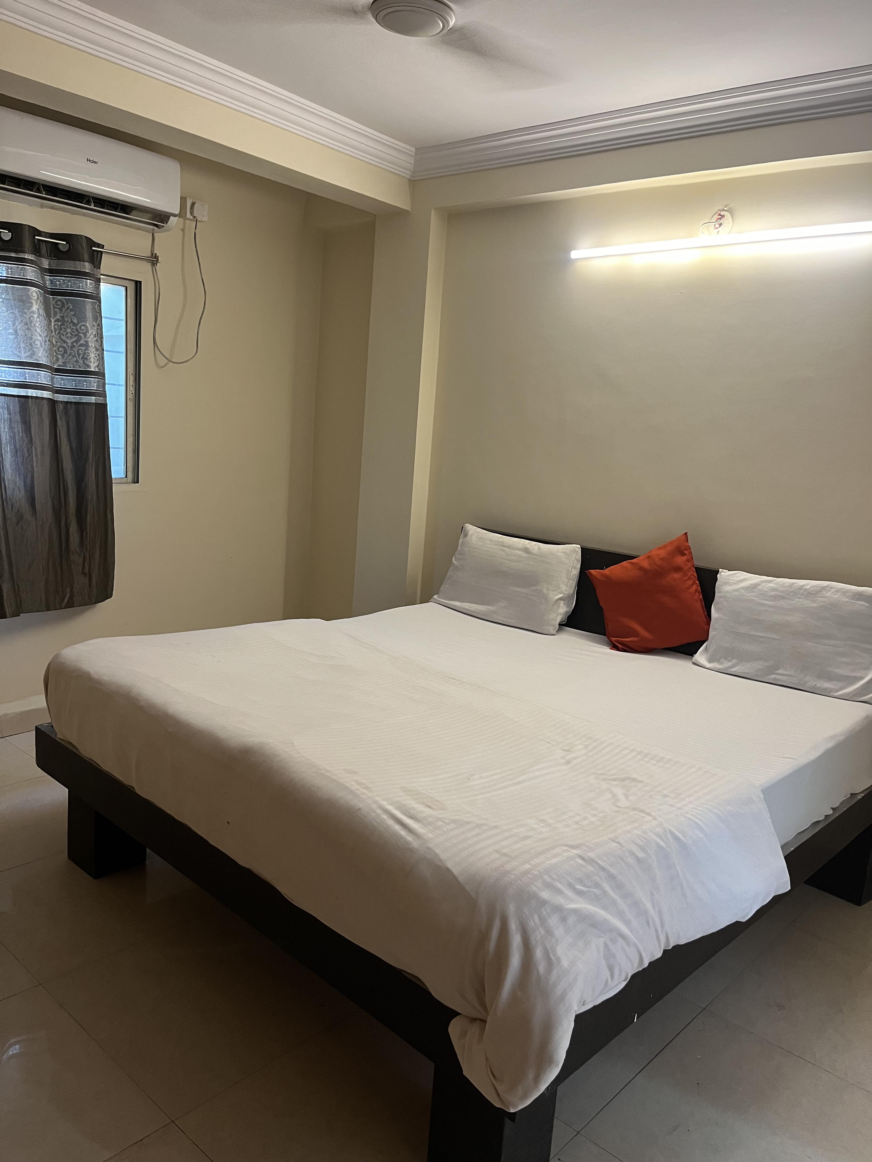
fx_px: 873
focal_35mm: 26
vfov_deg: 67.3
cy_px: 581
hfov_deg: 53.1
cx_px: 436
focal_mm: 5.1
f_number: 1.6
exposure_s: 1/50
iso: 160
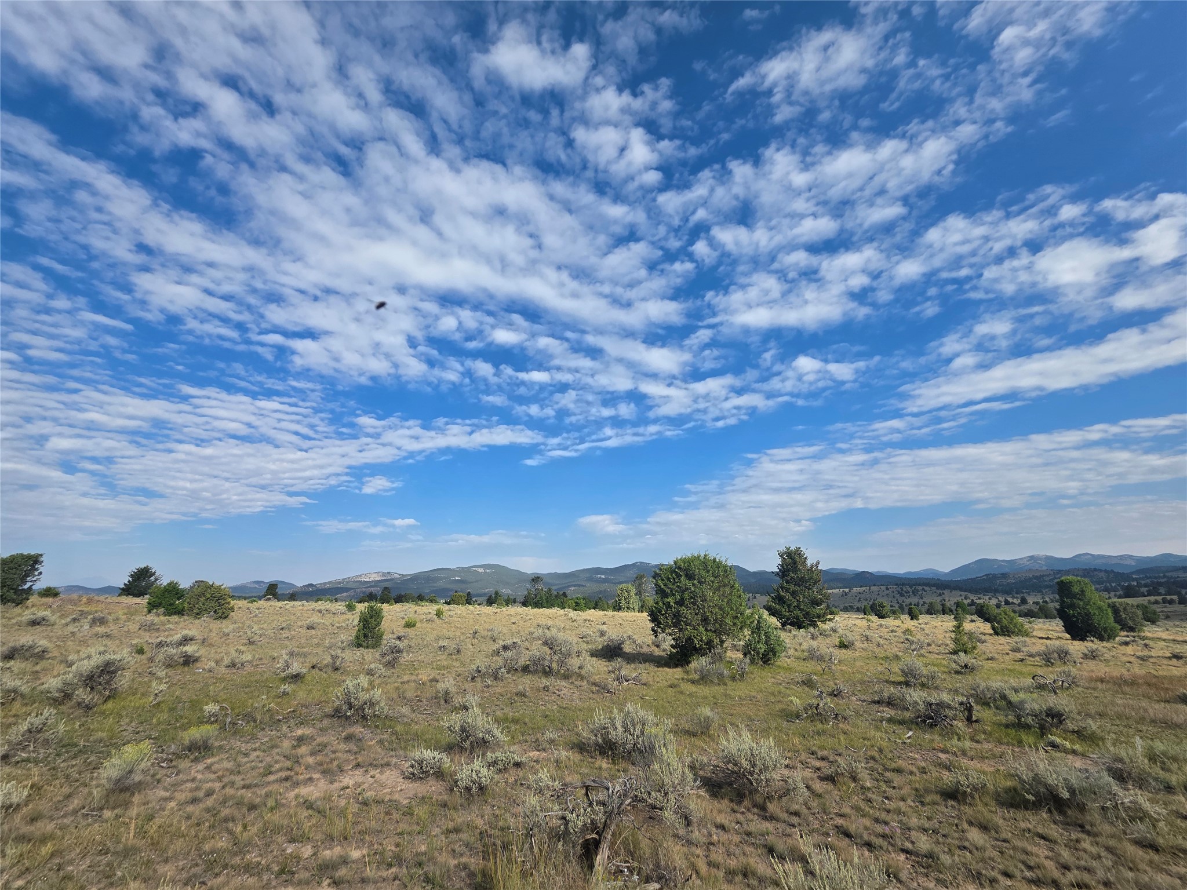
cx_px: 594
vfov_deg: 89.9
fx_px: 446
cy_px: 445
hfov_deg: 106.2
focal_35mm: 13
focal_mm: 2.2
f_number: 1.9
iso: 40
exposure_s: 1/2497
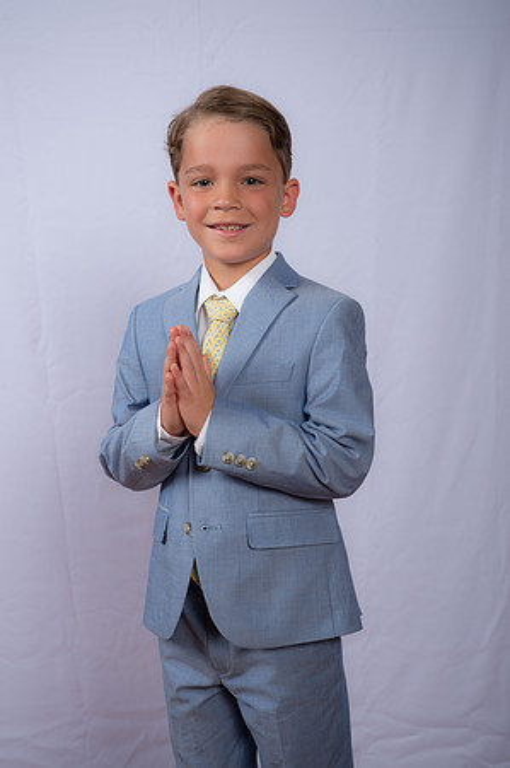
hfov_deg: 20.9
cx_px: 255
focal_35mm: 65
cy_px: 384
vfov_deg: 31.0
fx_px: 1384
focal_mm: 65
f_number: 8
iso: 250
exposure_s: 1/160
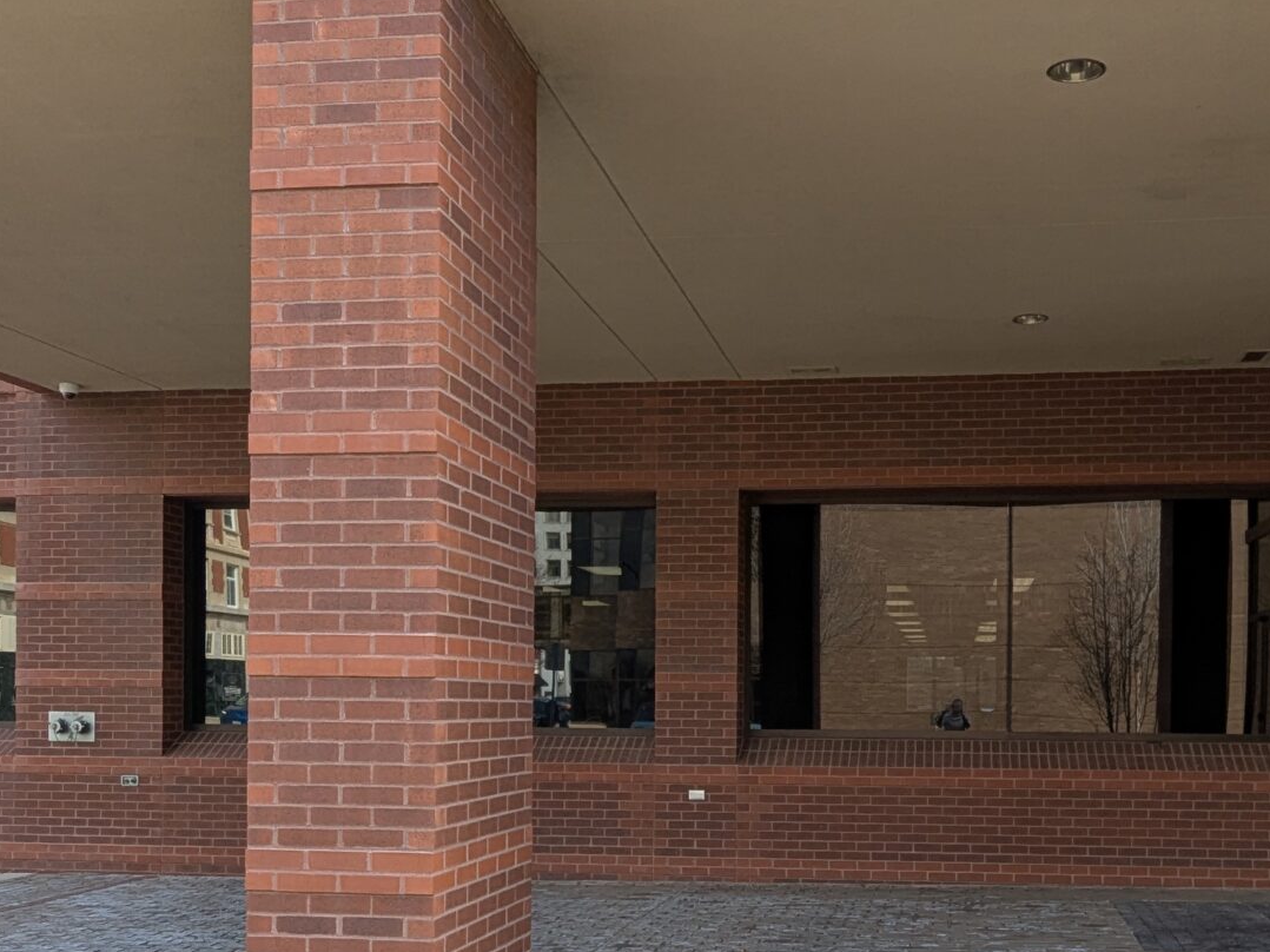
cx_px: 767
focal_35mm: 38
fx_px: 1394
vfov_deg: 36.8
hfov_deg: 48.7
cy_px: 710
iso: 42
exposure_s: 1/298
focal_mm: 2.35
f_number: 2.2
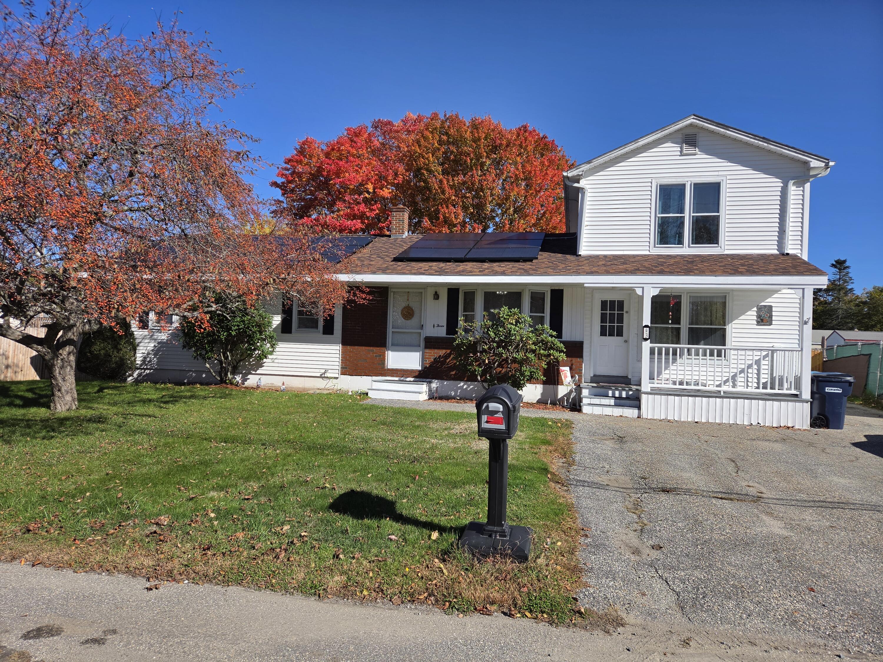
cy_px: 331
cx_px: 442
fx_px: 587
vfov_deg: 58.9
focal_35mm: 23
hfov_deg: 73.9
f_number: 1.8
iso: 80
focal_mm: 5.4
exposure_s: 1/4579
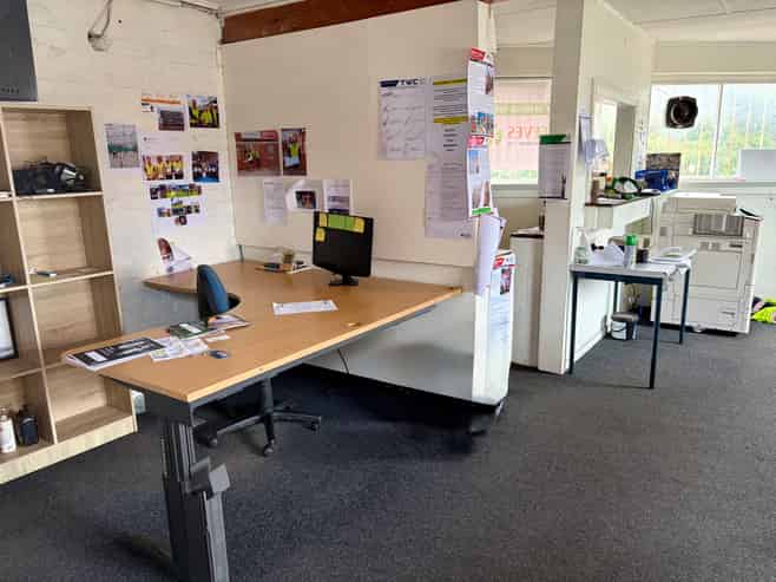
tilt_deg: -12.5
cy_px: 291
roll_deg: +0.5
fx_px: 583
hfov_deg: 67.3
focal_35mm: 26
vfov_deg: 53.0
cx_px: 388
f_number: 1.6
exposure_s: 1/60
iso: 200
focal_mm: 5.96
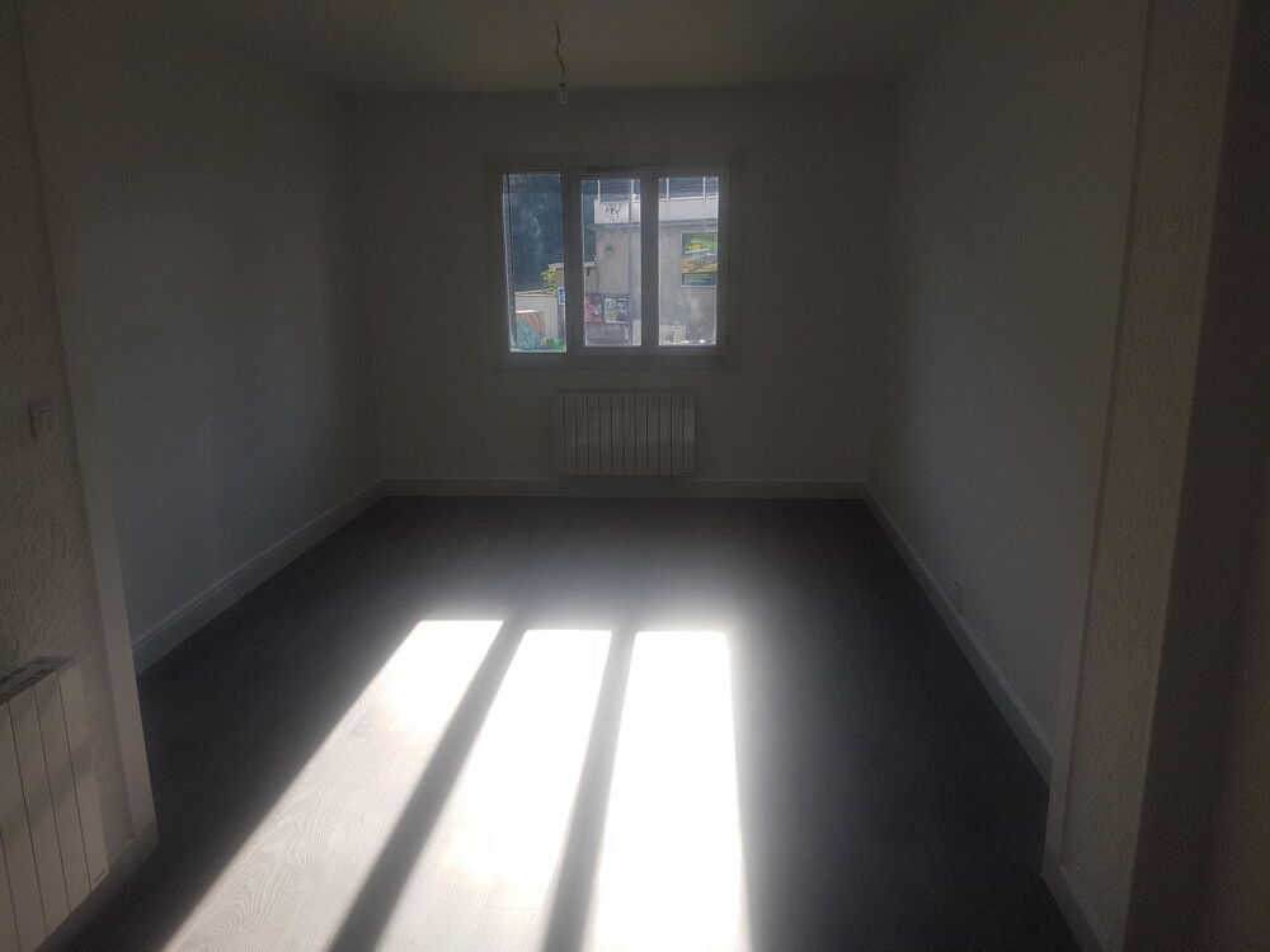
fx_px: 954
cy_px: 476
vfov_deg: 53.1
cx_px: 635
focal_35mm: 26
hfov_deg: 67.3
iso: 40
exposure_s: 1/642
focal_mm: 4.2
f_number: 1.7
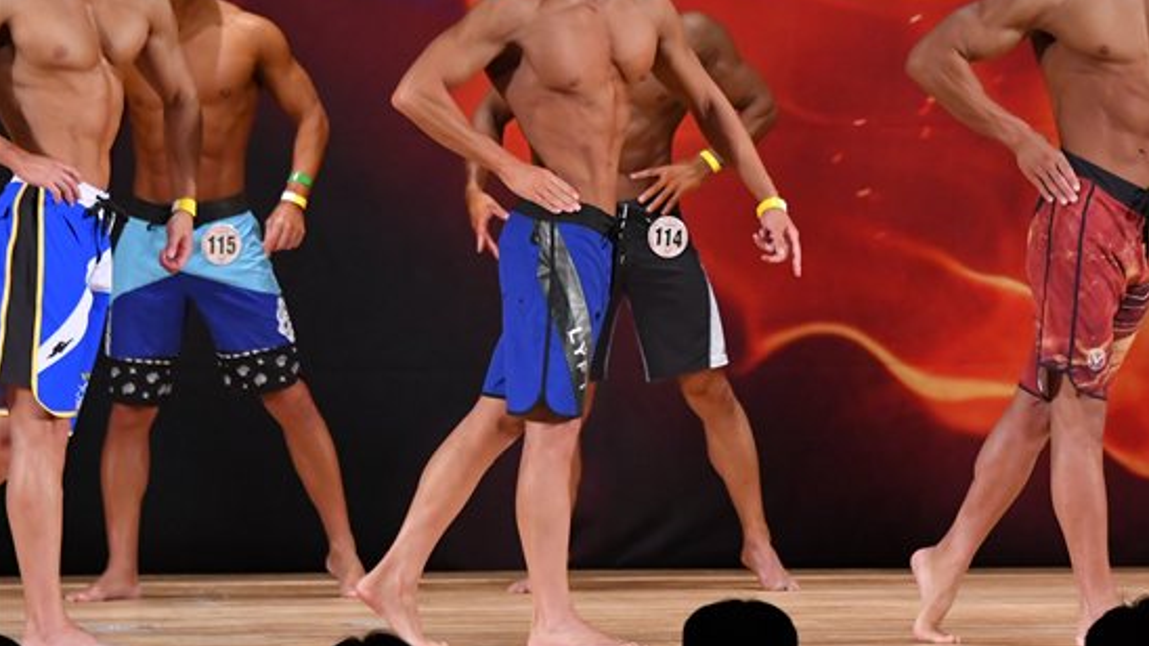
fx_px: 9108
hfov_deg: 7.2
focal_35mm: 299
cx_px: 808
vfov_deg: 4.1
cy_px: 254
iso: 3200
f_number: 5.6
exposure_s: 1/400
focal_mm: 135
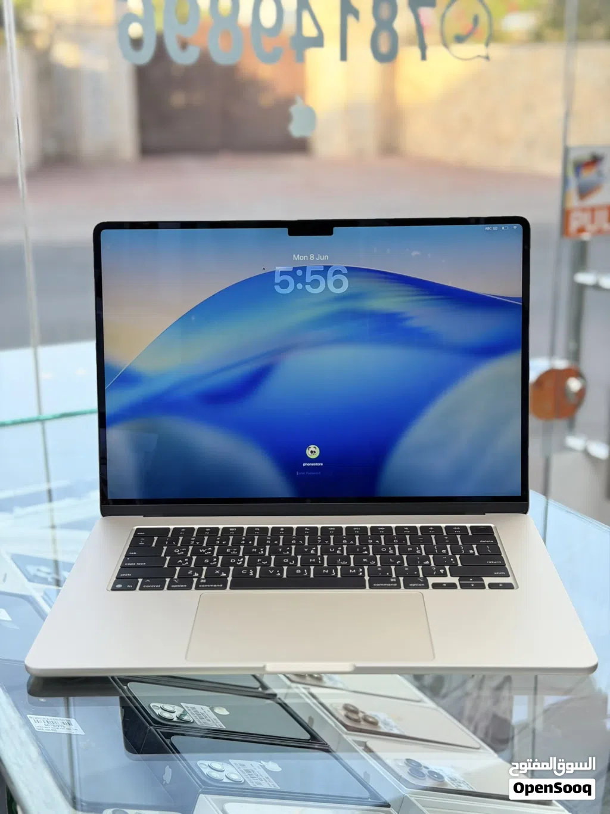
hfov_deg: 30.3
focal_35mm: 48
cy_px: 407
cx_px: 305
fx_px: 1128
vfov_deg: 39.7
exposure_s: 1/298
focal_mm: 6.76
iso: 80
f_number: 1.78
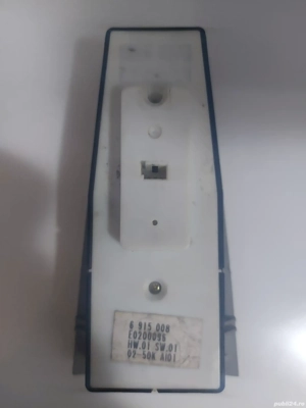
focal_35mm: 24
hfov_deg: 56.8
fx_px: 283
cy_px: 204
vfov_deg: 71.6
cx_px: 153
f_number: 1.8
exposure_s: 1/33
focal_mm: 5.23
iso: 320
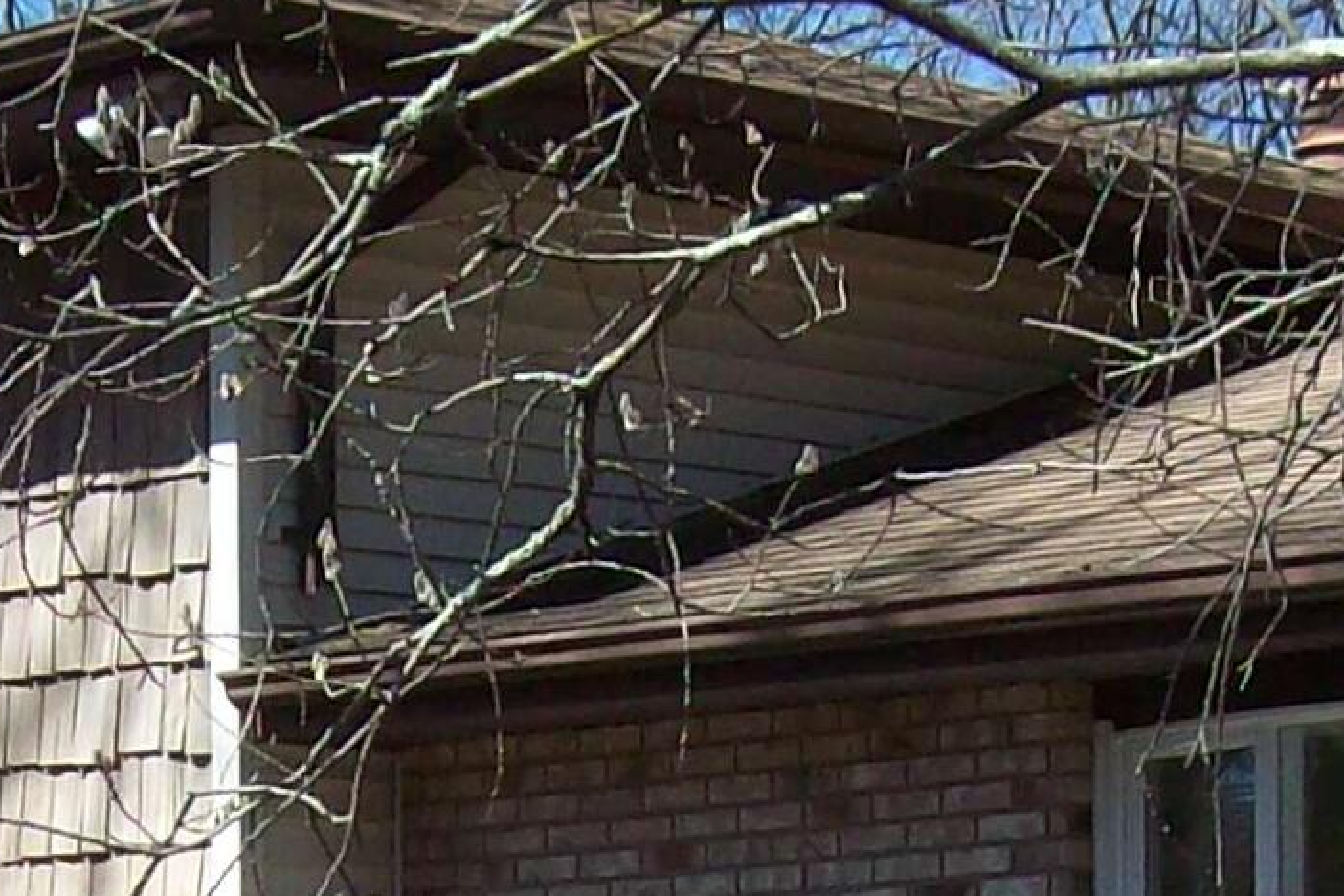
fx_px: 5973
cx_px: 423
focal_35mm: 160
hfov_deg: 12.8
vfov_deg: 8.3
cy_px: 1497
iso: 80
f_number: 4.8
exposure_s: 1/343
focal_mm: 6
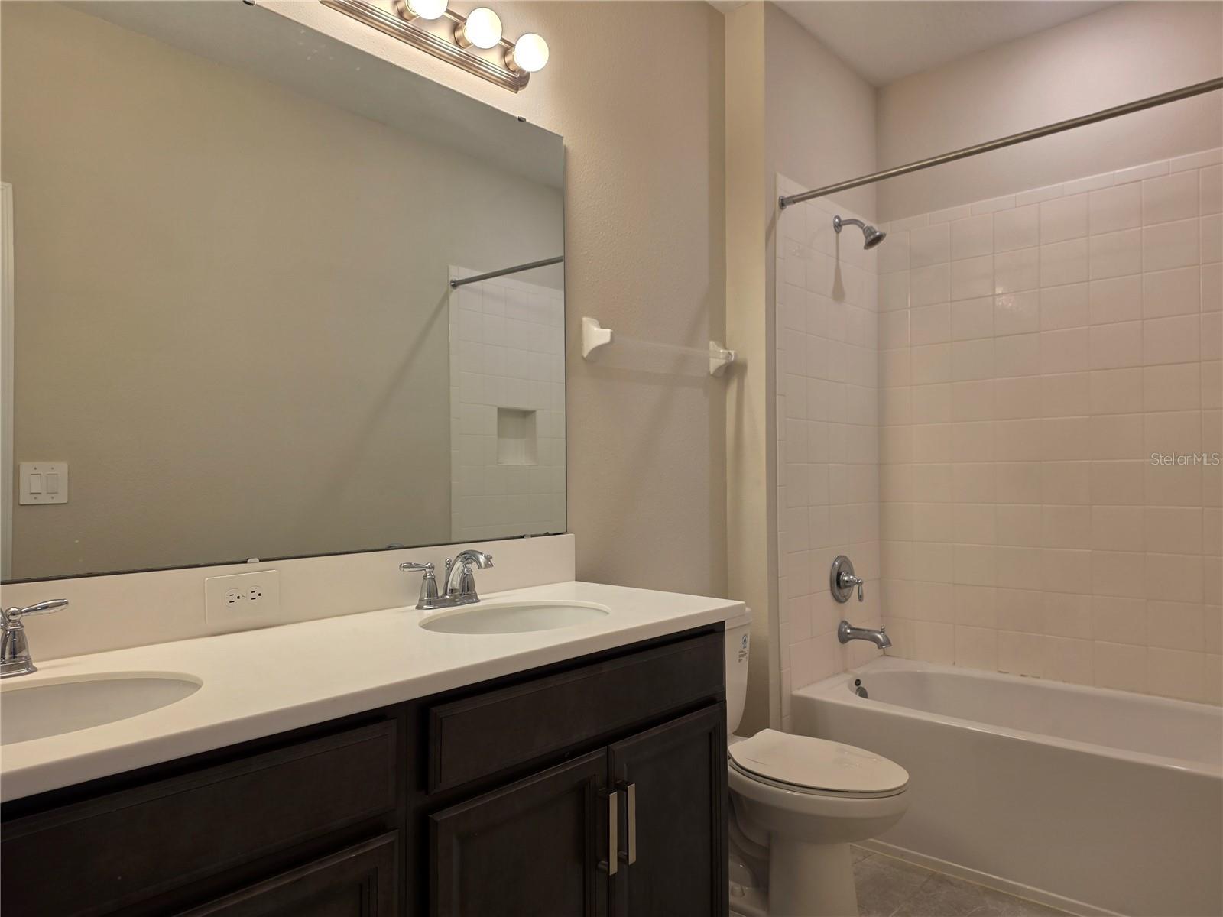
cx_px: 612
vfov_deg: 58.9
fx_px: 813
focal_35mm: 23
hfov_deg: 73.9
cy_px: 458
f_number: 1.7
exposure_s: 1/120
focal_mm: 6.3
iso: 64
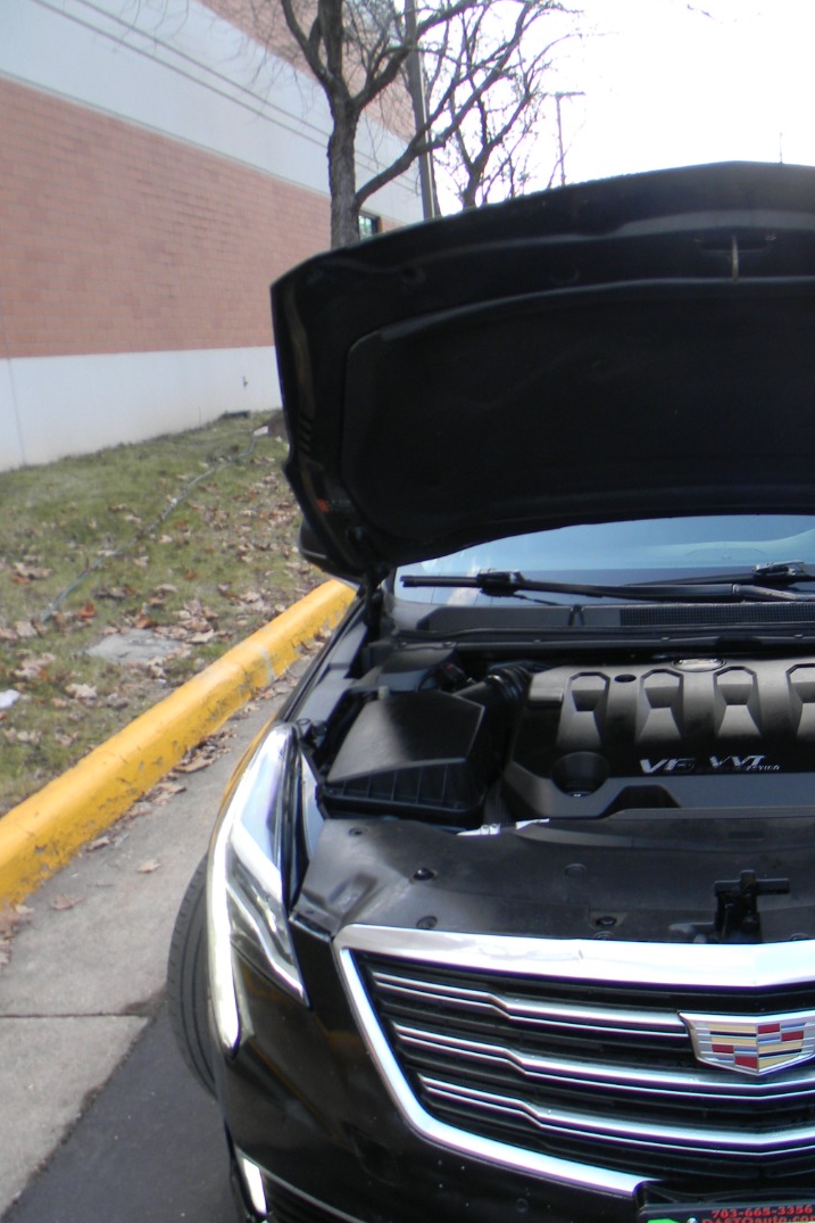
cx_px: 770
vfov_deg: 49.5
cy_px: 611
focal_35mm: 39
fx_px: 1324
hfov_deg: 32.1
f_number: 3.5
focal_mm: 5
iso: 80
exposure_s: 1/49
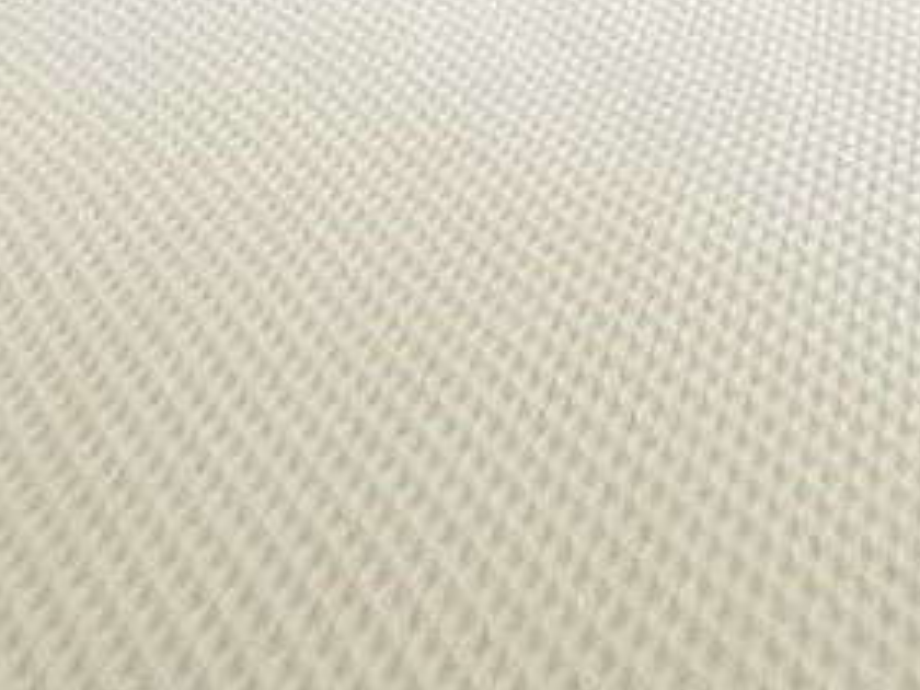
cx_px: 1206
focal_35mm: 72
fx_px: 1914
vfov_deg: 14.9
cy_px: -844
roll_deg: -0.5
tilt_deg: +1.9
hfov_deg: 23.7
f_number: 2.2
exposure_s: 1/60
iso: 250
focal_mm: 2.22
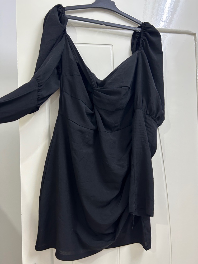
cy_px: 132
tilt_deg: +2.5
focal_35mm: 26
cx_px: 99
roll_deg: +1.2
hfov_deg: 53.1
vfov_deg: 67.3
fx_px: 198
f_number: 1.5
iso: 100
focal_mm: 5.7
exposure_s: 1/50
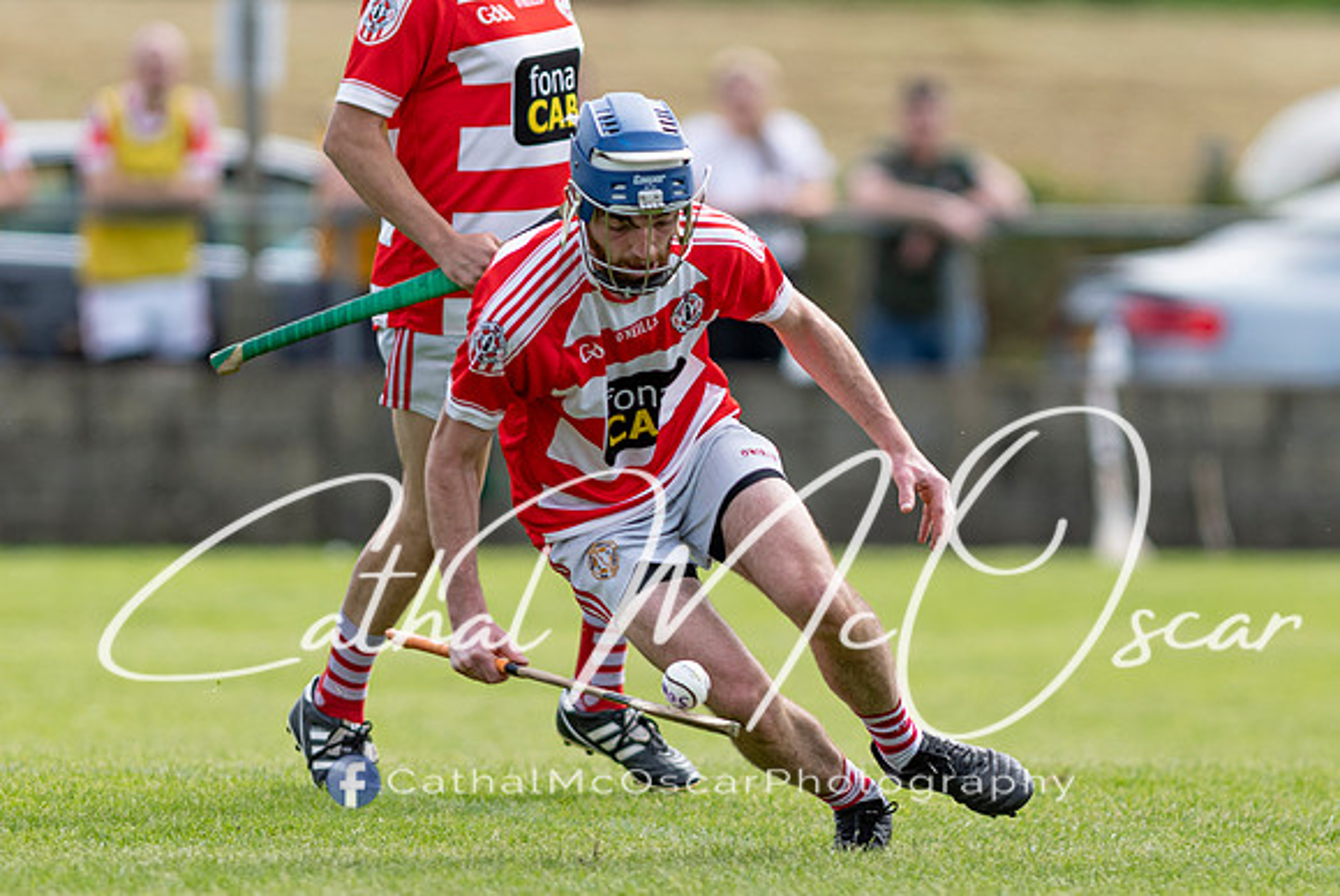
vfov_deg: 2.0
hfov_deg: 3.0
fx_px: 25379
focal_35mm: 681
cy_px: 480
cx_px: 807
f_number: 2.8
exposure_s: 1/1600
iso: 125
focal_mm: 300
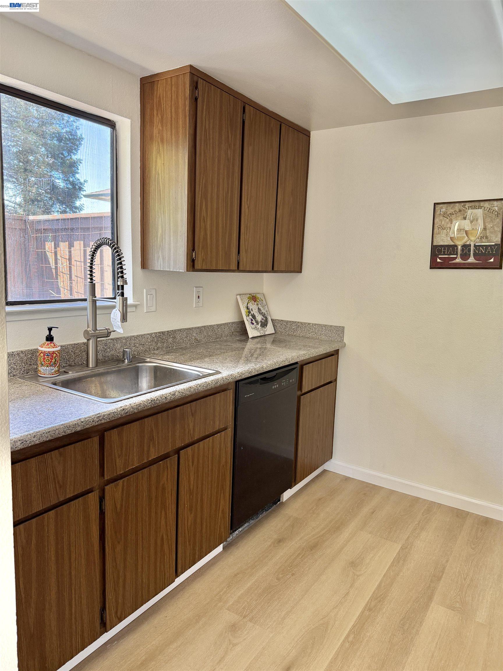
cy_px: 336
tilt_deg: -9.3
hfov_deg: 56.8
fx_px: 465
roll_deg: -2.6
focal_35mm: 24
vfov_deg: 71.6
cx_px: 252
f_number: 1.78
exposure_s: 1/121
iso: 160
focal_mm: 6.76
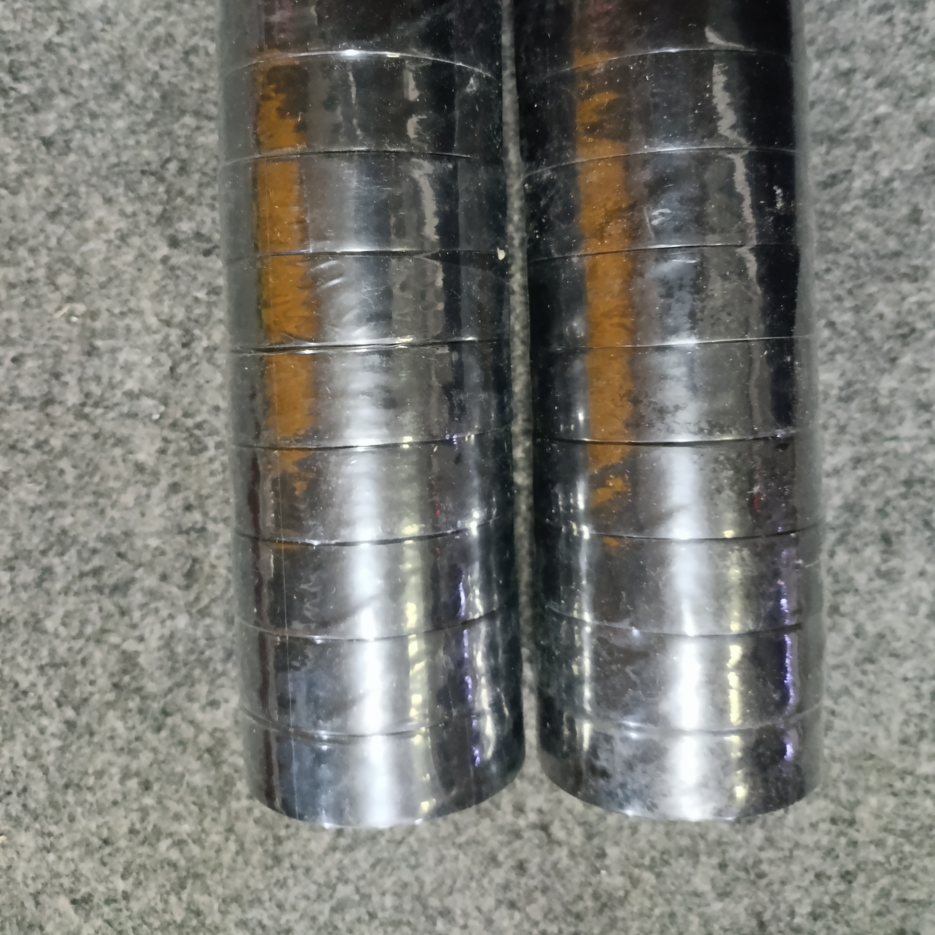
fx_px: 917
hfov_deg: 54.0
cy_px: 322
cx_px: 462
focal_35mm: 30
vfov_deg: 53.1
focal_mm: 4.71
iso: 2500
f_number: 1.7
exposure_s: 1/17.1
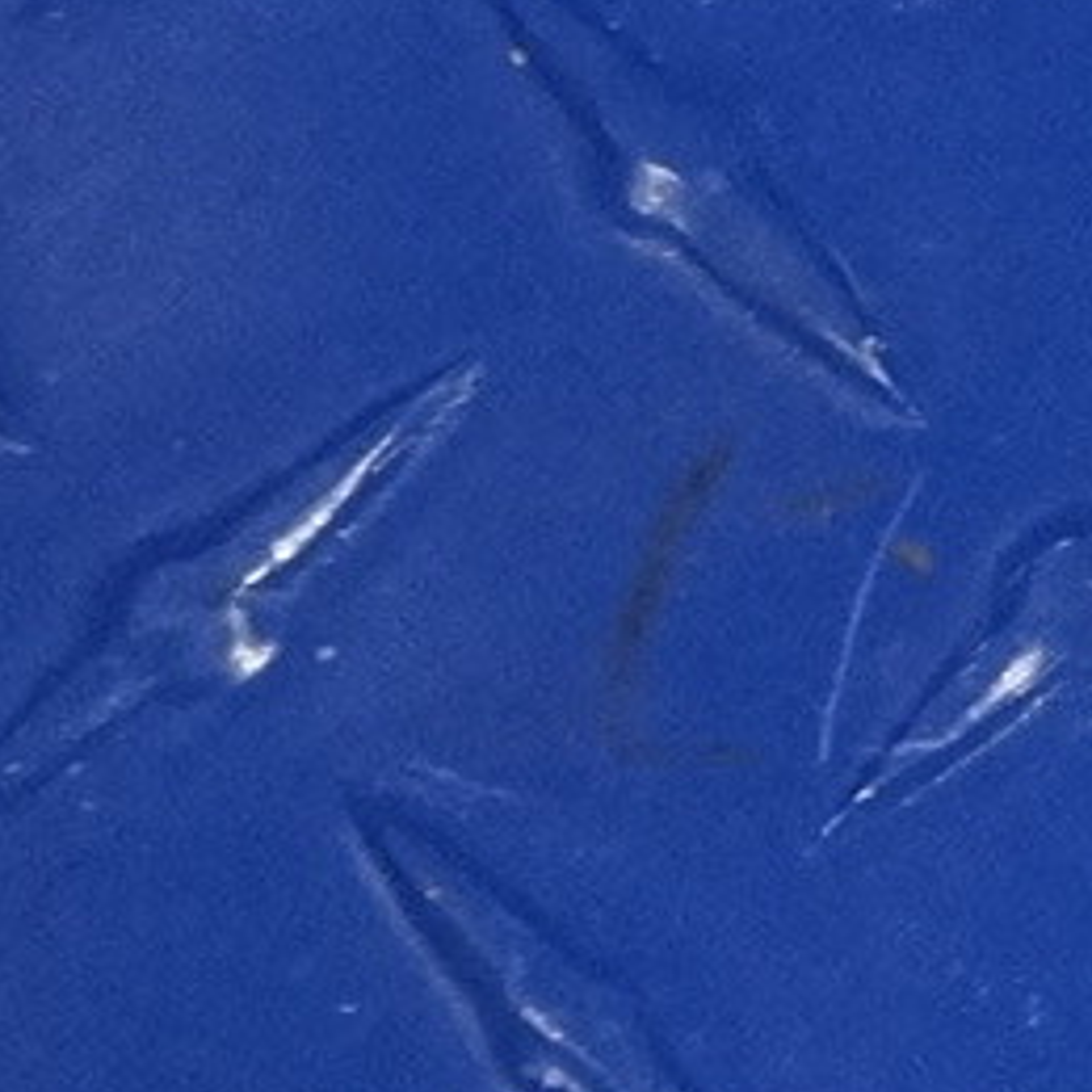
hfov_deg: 5.6
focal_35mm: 264
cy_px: -412
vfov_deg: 6.6
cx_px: 4561
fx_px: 9422
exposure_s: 1/50
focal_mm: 22
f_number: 14
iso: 1600
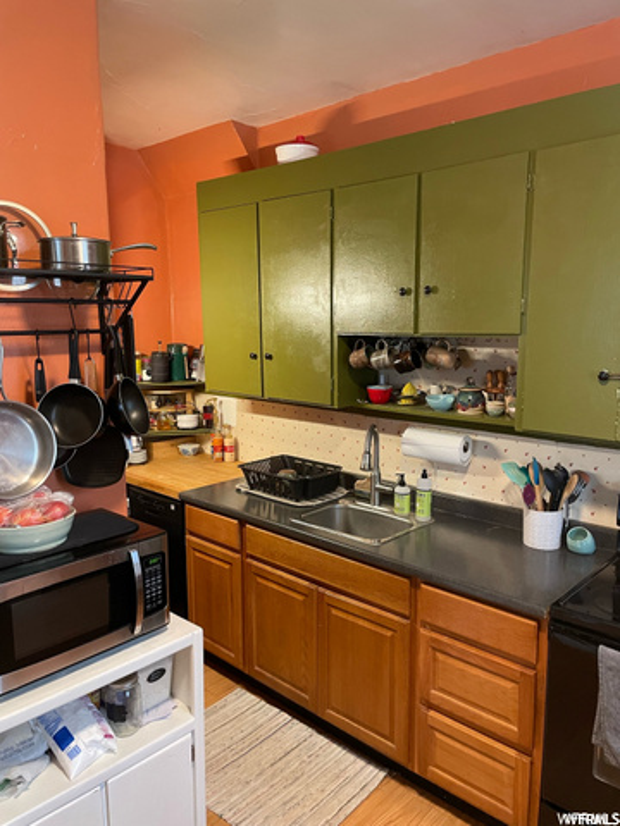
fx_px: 621
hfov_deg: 53.1
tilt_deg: -8.2
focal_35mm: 26
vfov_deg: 67.3
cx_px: 310
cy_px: 413
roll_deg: +0.4
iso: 250
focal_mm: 4.2
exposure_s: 1/60
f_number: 1.6
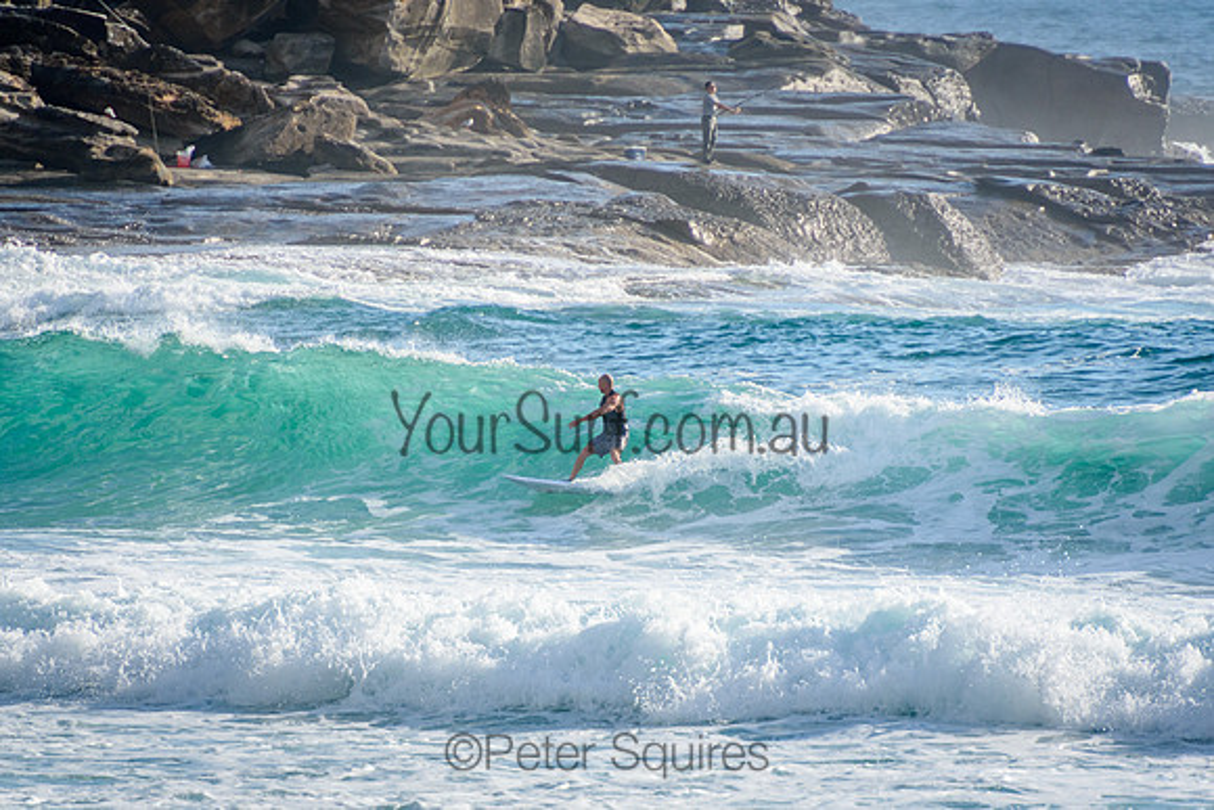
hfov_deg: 3.4
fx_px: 20592
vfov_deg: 2.3
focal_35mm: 611
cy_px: 405
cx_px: 607
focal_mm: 400
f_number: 5.6
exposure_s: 1/2000
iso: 360
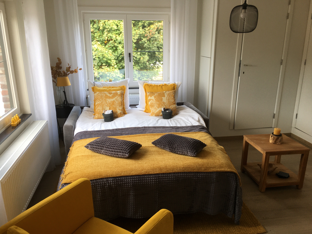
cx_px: 156
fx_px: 261
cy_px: 117
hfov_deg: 61.7
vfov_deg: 48.2
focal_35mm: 29
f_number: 2.2
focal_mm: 4.15
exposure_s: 1/33
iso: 32
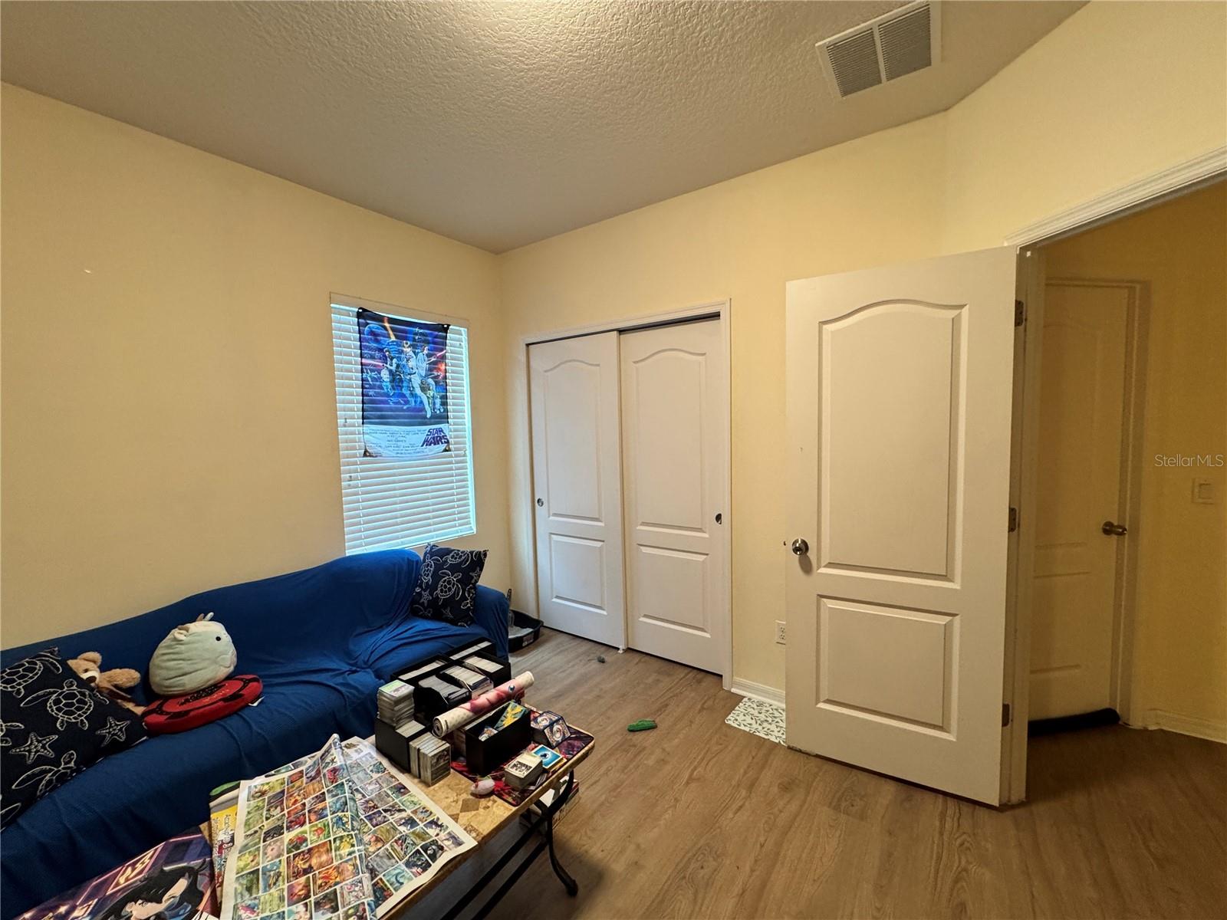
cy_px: 460
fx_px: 496
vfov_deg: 85.7
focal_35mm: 14
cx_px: 614
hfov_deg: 102.1
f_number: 2.2
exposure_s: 1/62
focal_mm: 2.22
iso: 250
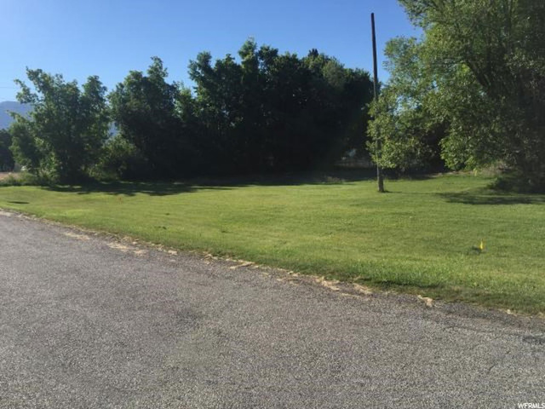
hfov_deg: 61.7
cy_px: 204
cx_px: 272
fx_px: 457
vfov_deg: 48.2
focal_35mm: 29
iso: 32
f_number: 2.2
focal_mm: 4.15
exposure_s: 1/2083
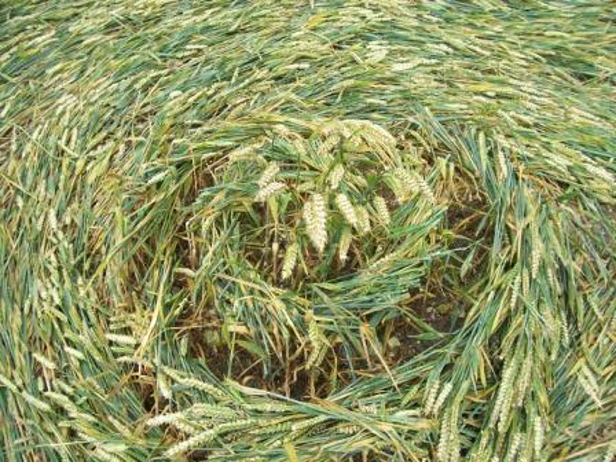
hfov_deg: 54.0
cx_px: 308
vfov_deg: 41.8
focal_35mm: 34
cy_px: 231
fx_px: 605
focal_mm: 5.6
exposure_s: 1/250
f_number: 2.7
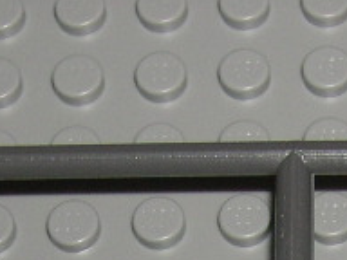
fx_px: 2035
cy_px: 661
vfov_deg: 6.9
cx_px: 286
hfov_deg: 9.7
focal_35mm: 203
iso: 100
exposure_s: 1/60
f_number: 7.6
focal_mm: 8
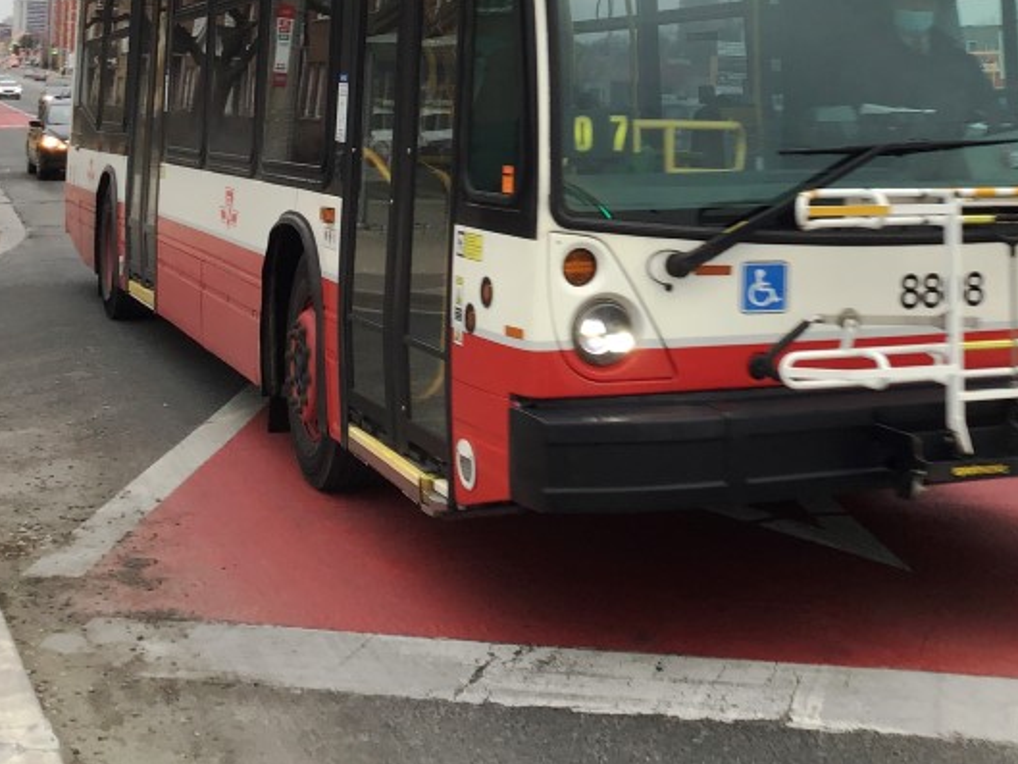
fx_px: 1765
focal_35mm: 60
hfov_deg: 31.8
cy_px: 87
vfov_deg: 23.8
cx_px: 718
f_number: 2.4
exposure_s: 1/131
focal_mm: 3.3
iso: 25
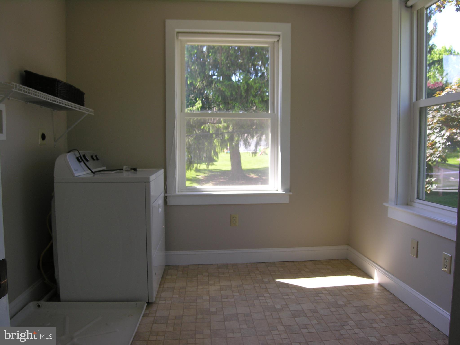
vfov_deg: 56.8
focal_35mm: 24
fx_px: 319
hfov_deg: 71.6
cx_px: 230
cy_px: 172
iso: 50
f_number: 3.2
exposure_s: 1/64.3
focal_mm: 6.1
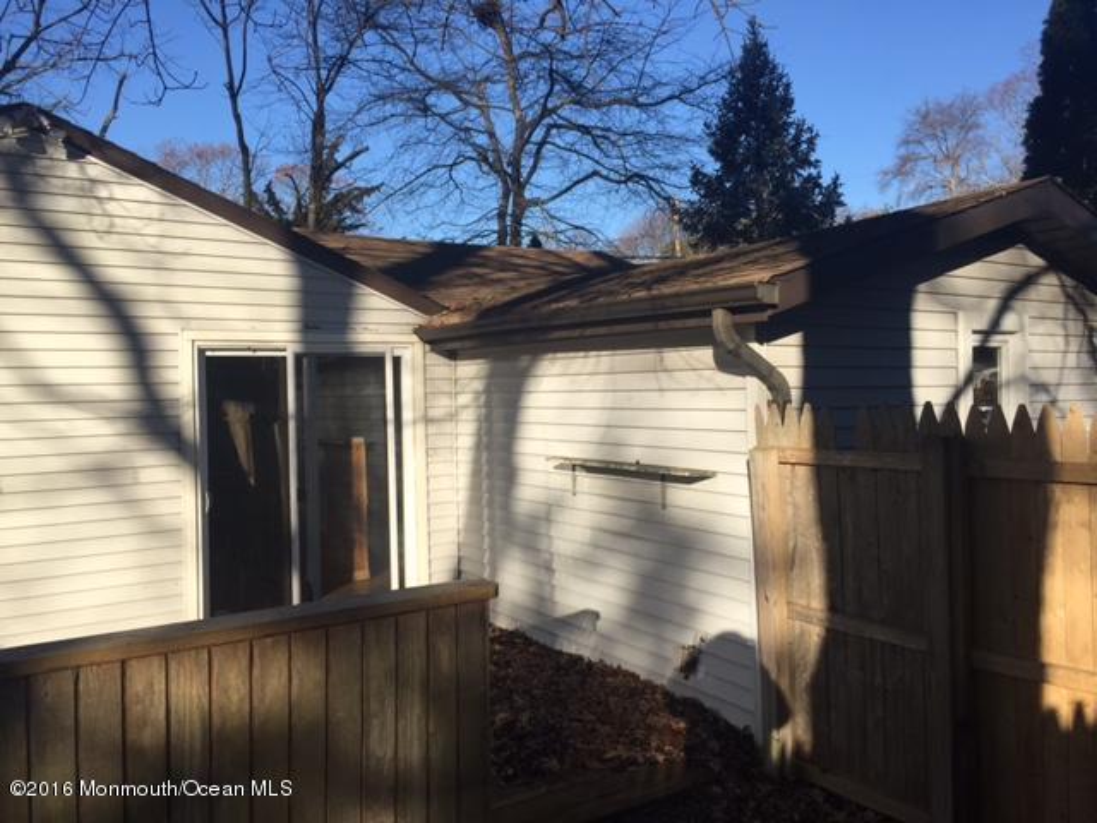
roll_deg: -0.1
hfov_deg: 61.7
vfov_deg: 48.2
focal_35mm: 29
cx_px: 548
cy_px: 412
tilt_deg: -0.8
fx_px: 919
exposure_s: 1/1721
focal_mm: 4.15
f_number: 2.2
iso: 32
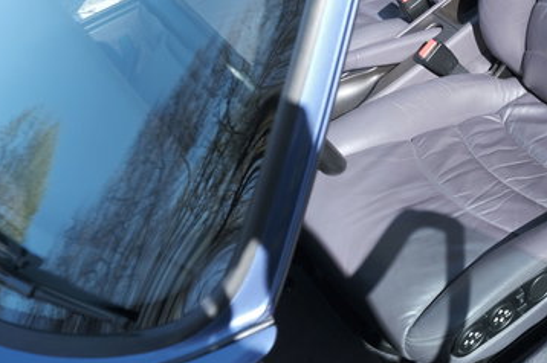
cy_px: 0
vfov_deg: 22.4
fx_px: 880
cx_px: 573
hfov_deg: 31.4
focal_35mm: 58
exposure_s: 1/250
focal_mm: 18
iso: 320
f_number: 4
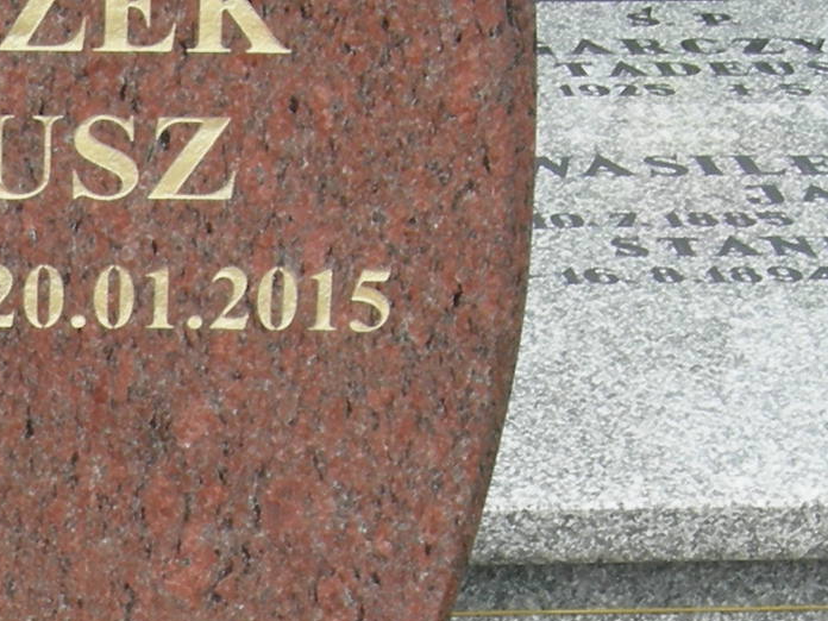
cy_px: 852
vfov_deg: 10.8
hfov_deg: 14.4
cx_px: -76
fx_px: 3205
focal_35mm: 134
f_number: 6
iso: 64
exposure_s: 1/164
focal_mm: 7.5
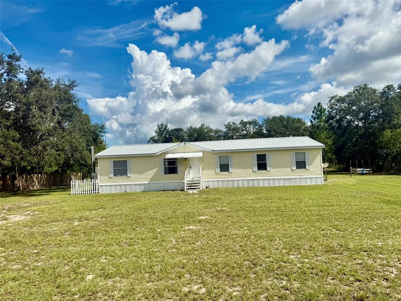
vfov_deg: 56.8
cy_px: 150
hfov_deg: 71.6
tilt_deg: +4.6
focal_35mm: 24
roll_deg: +3.6
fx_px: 278
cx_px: 200
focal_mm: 6.76
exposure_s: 1/8130
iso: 80
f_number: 1.78
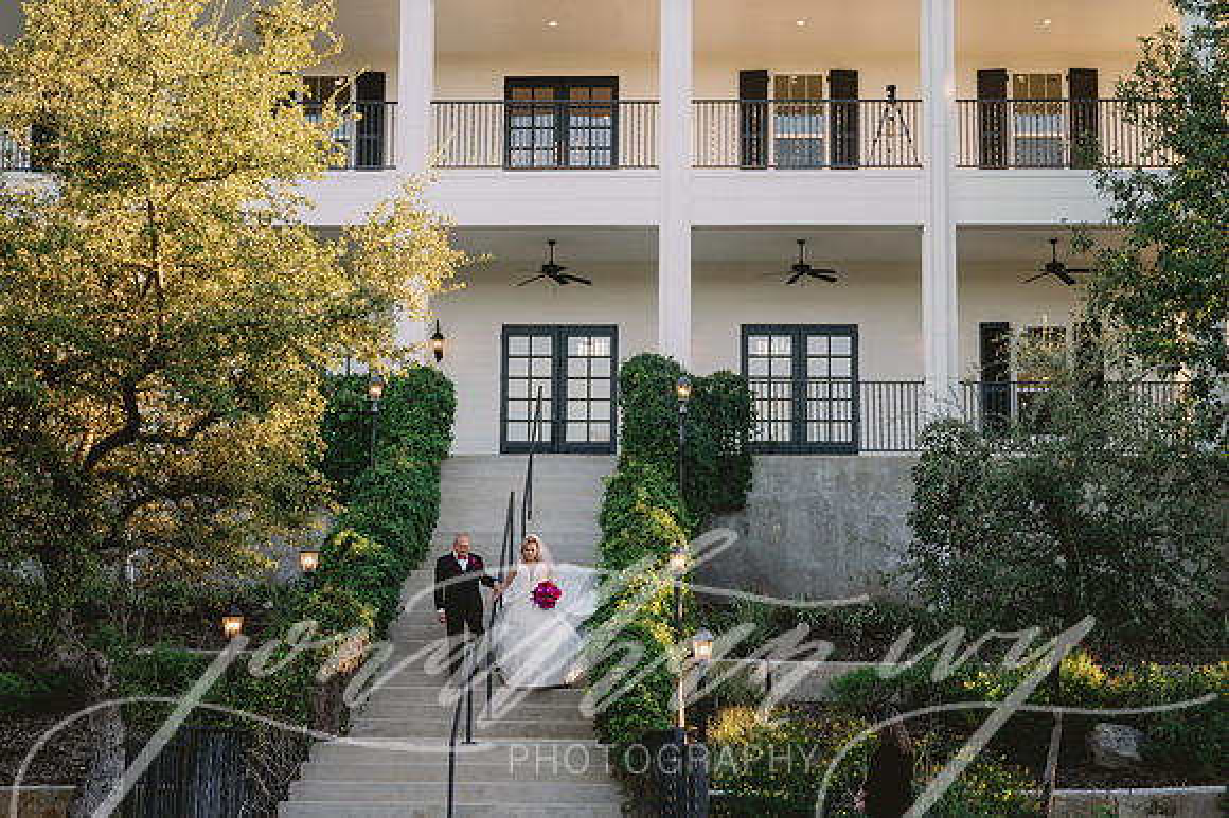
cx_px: 614
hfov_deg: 26.4
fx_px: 2618
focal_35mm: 77
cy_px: 369
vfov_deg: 17.8
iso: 320
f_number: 2.8
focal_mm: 60
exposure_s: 1/1600
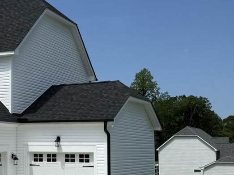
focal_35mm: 71
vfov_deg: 20.6
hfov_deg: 26.1
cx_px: 4
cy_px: 116
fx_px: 480
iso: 80
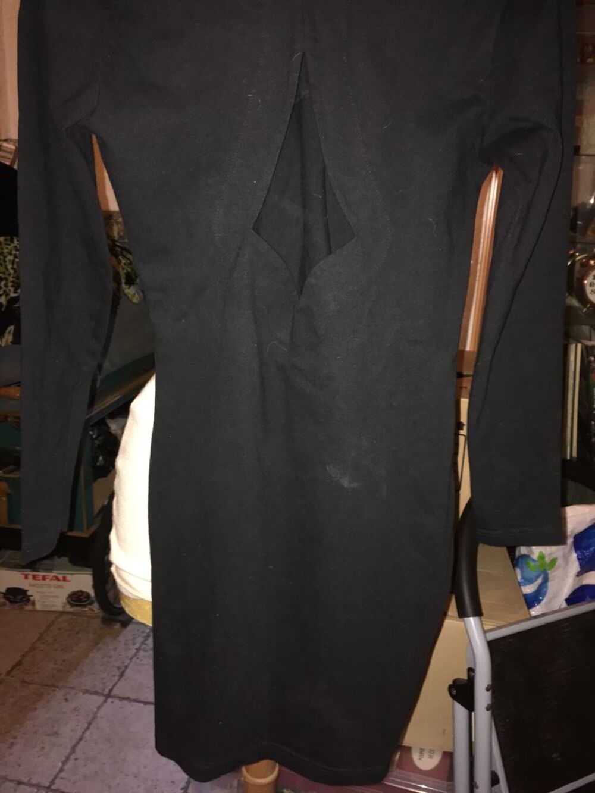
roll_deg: -1.4
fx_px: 665
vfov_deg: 61.7
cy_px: 396
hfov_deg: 48.2
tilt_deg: -18.1
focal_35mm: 29
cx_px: 298
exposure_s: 1/17
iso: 125
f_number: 2.2
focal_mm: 4.15
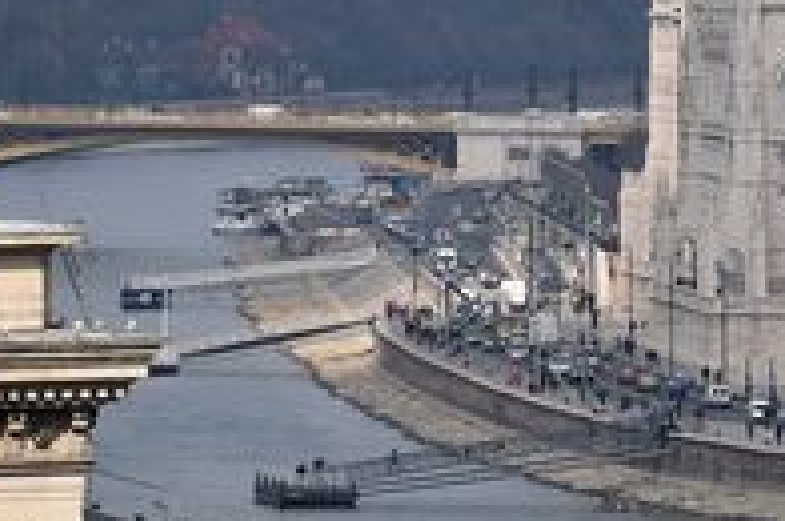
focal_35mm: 723
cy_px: 206
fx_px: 15746
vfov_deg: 1.9
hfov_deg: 2.9
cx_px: 849
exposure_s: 1/125
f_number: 11
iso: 100
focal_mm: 105
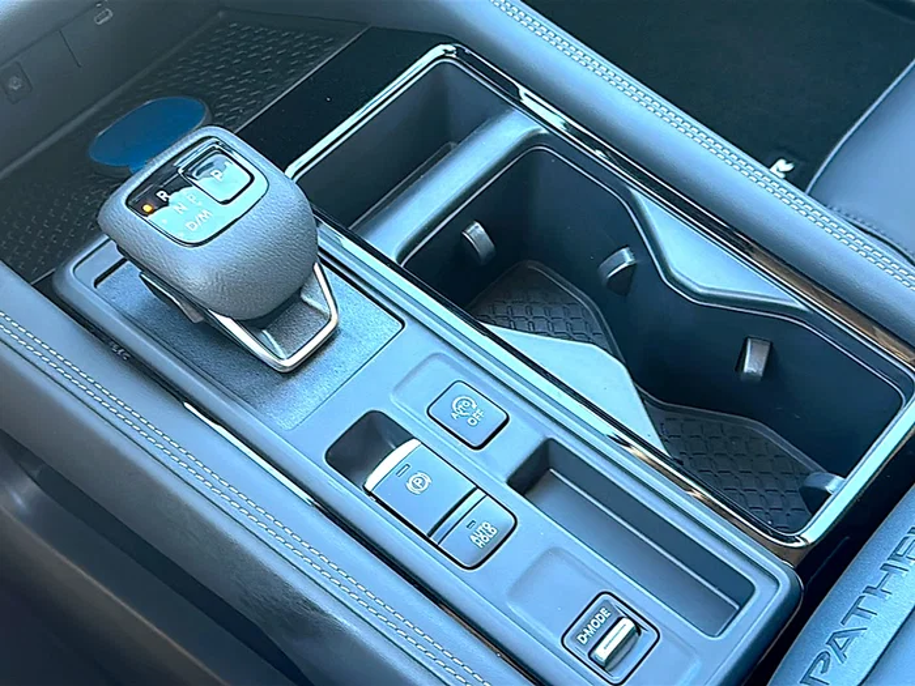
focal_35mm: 43
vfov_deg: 33.6
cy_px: 343
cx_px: 458
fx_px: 1137
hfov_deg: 43.9
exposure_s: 1/41
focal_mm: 6.86
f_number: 1.78
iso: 100
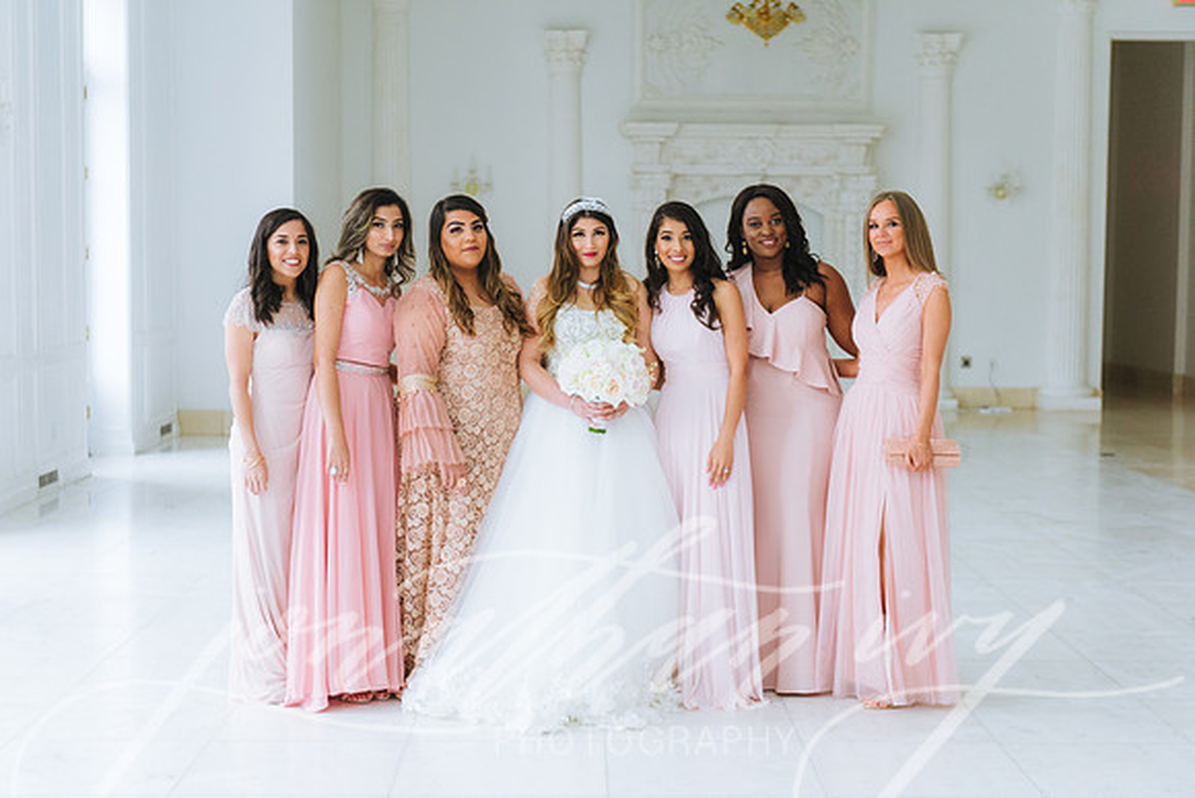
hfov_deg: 35.6
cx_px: 598
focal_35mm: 56
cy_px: 399
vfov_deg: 24.2
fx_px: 1859
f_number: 2.8
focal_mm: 56
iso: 1000
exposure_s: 1/320
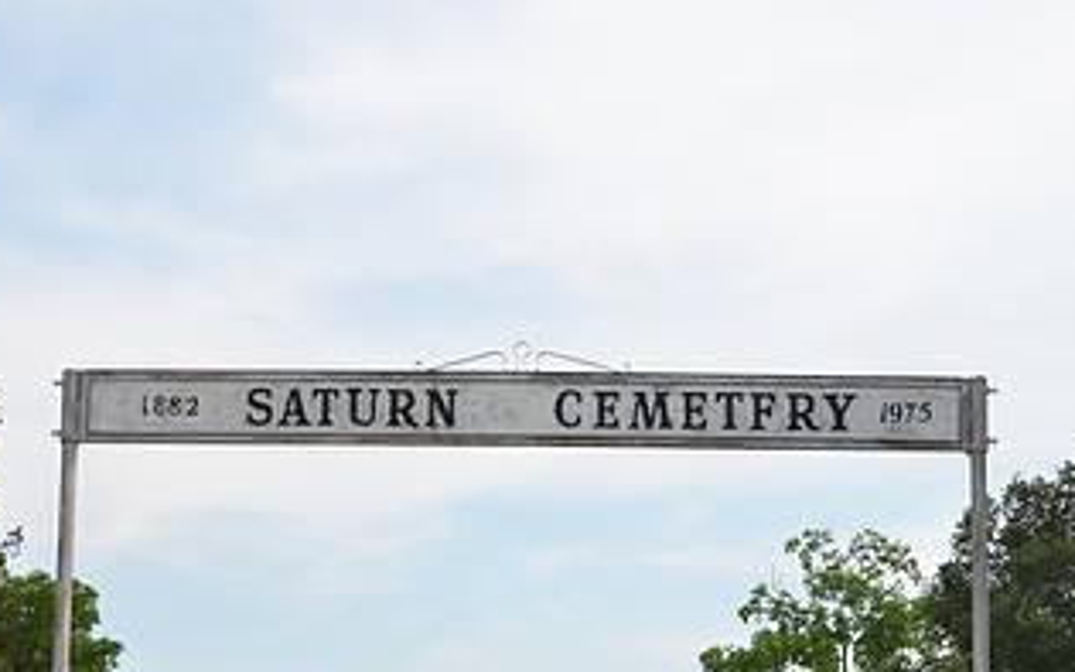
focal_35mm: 59
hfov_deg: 34.6
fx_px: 1727
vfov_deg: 21.6
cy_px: 594
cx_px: 560
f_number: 6.3
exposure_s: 1/160
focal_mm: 21
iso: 200
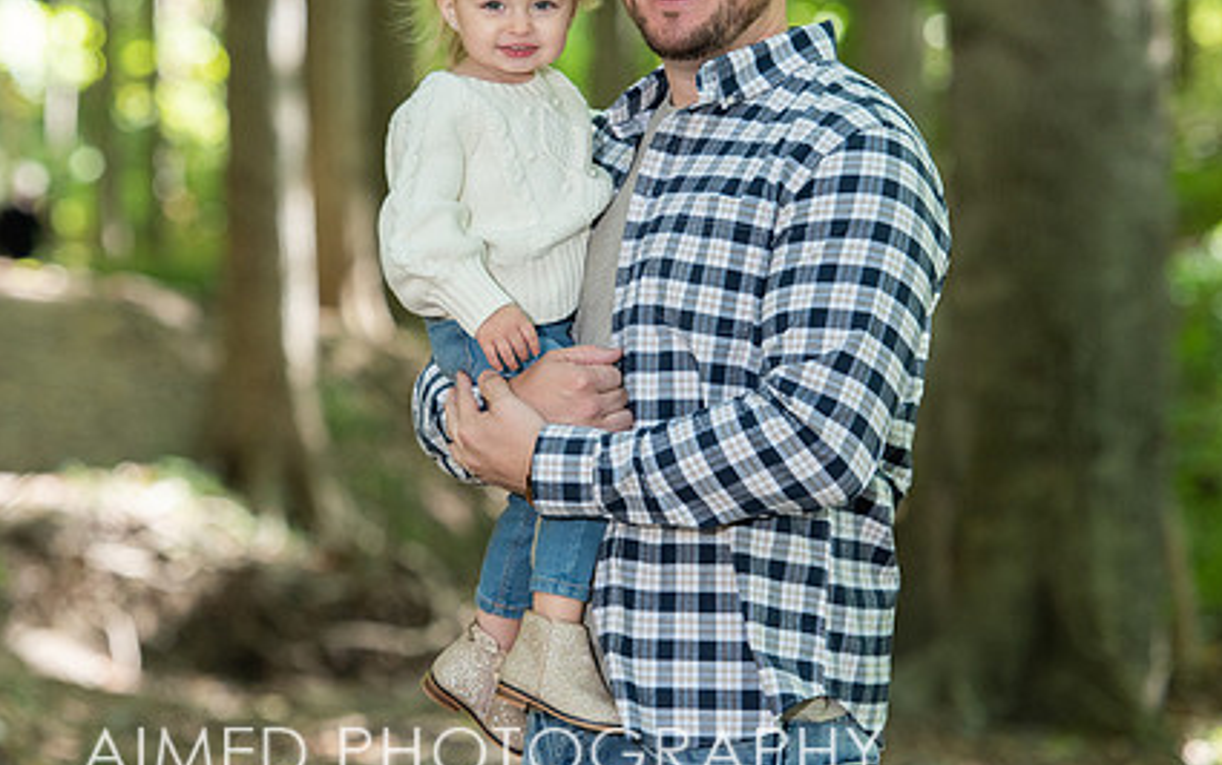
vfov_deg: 5.8
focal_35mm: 225
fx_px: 7496
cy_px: 259
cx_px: 503
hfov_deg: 9.3
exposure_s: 1/250
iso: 800
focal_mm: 145
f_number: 4.5
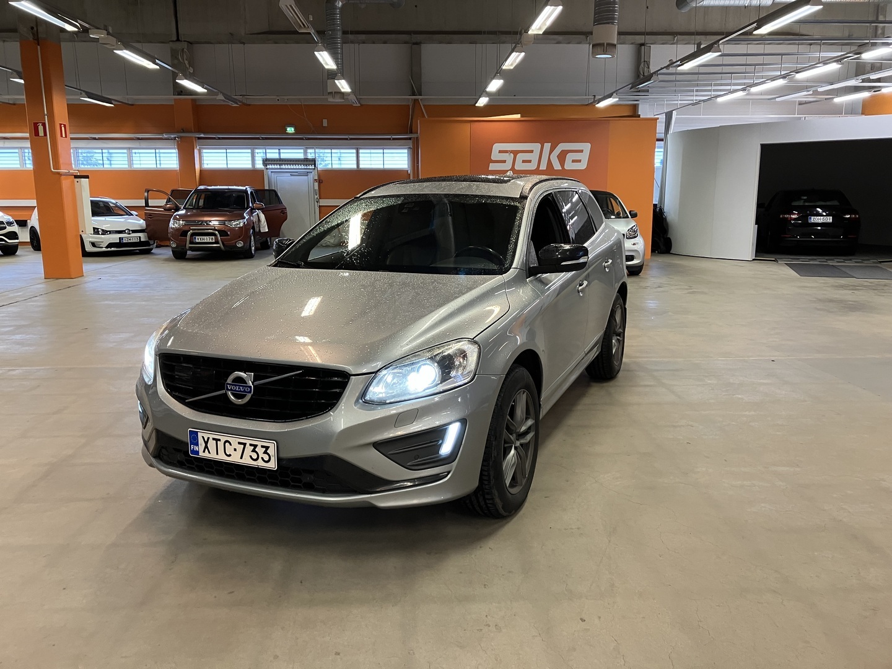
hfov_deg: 63.4
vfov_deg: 49.7
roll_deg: +0.1
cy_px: 334
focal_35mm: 28
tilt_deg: -8.6
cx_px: 446
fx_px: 722
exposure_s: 1/50
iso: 100
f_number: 1.8
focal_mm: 3.99
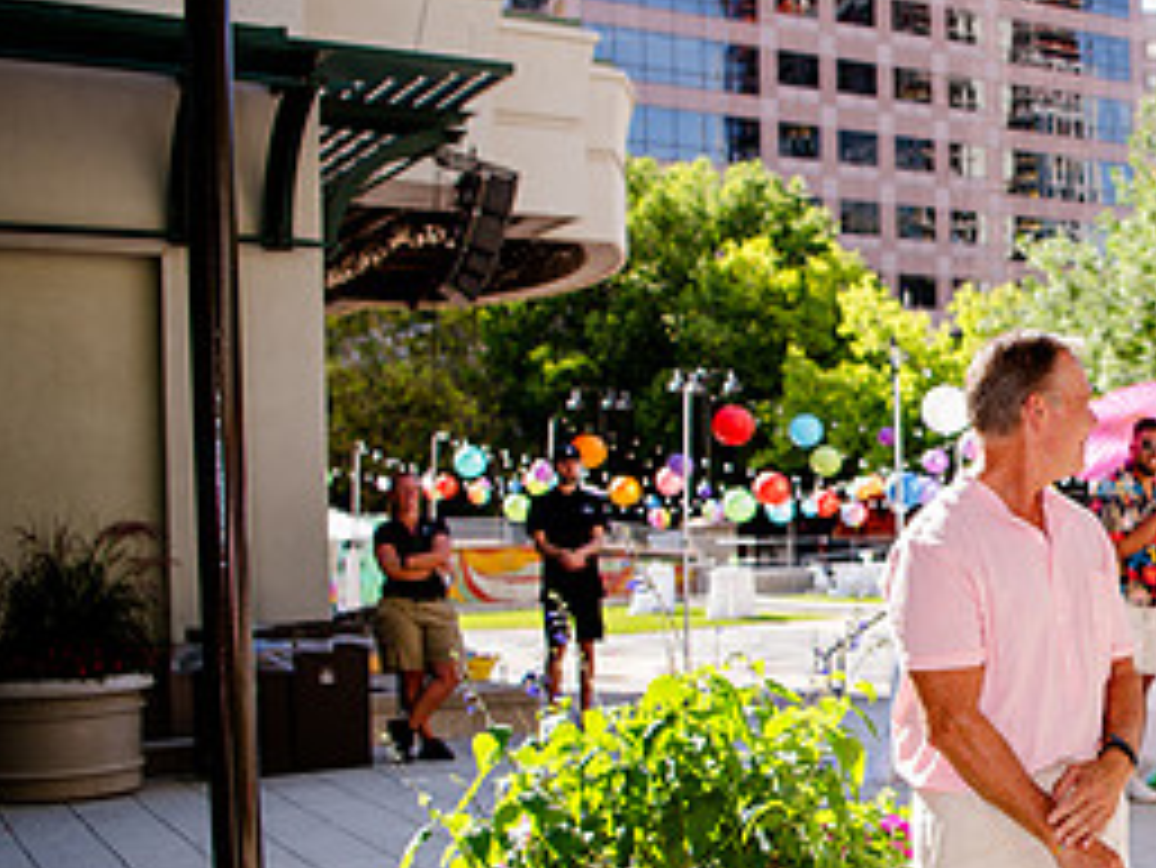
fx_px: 1771
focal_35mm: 53
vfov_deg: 27.4
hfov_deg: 33.0
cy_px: 571
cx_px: 1174
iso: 200
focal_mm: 24
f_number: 2.8
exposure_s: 1/800
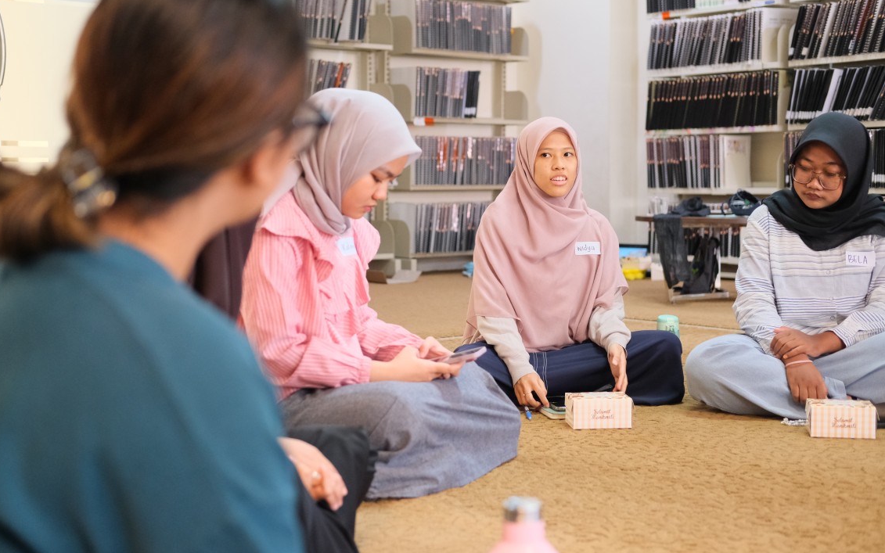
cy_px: 259
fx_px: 1327
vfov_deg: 23.6
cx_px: 442
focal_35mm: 55
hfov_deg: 36.9
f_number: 2.5
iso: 2500
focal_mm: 35
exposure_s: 1/125
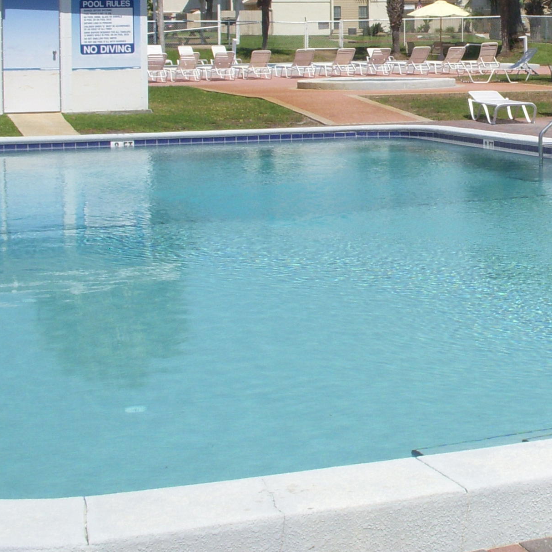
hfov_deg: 20.3
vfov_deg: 20.6
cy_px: 89
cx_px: 531
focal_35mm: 83
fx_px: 1497
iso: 100
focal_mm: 6.3
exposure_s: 1/500
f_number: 6.6
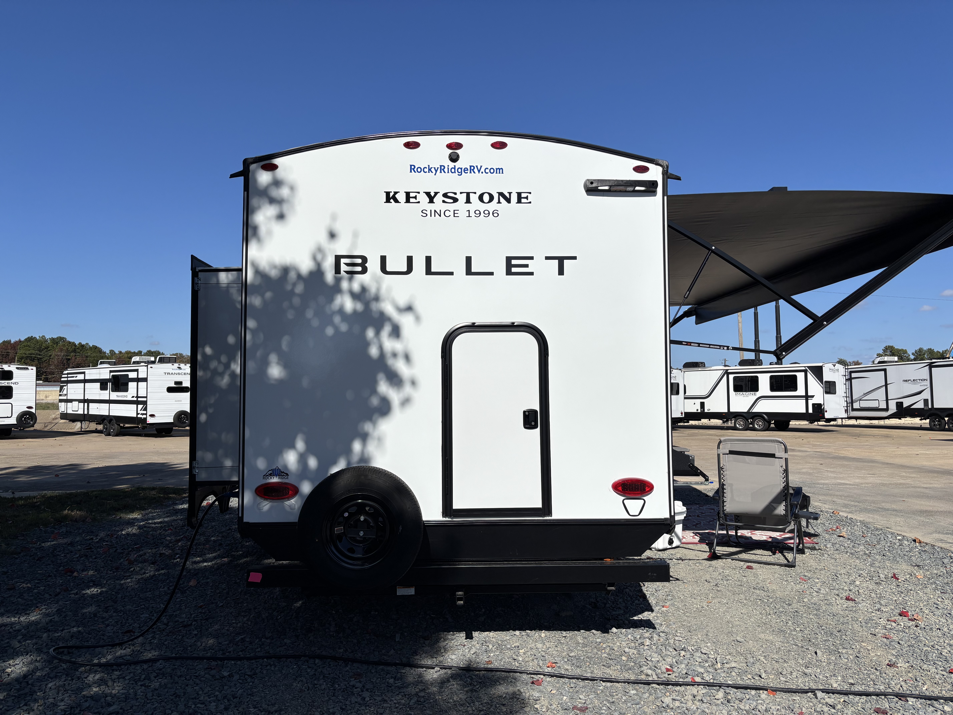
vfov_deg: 53.1
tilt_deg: +3.1
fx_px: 716
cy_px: 358
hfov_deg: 67.3
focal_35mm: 26
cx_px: 476
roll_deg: +0.3
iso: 50
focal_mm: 5.96
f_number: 1.6
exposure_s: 1/9091
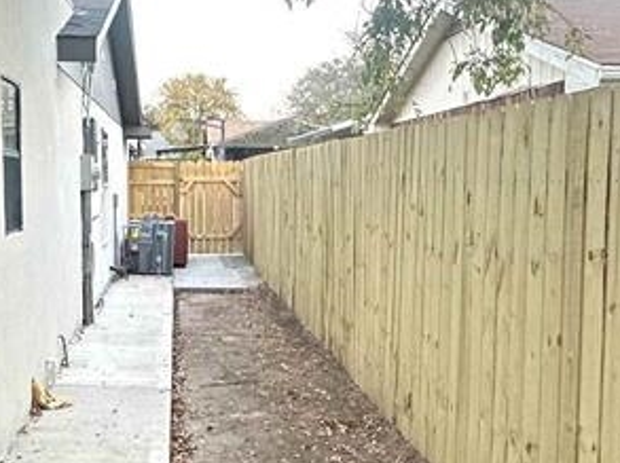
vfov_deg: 29.5
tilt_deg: -4.5
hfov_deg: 38.4
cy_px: 281
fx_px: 877
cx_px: 193
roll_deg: +0.5
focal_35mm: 49
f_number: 2.2
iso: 250
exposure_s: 1/120
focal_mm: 2.22
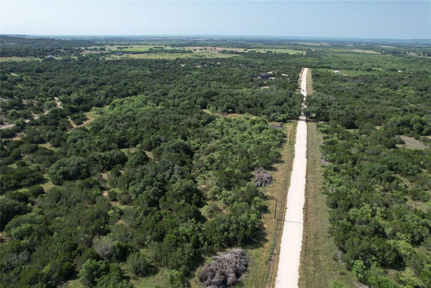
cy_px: 144
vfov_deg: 57.2
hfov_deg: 78.6
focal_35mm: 22
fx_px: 263
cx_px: 216
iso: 100
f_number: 2.8
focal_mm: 8.38
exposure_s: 1/1500
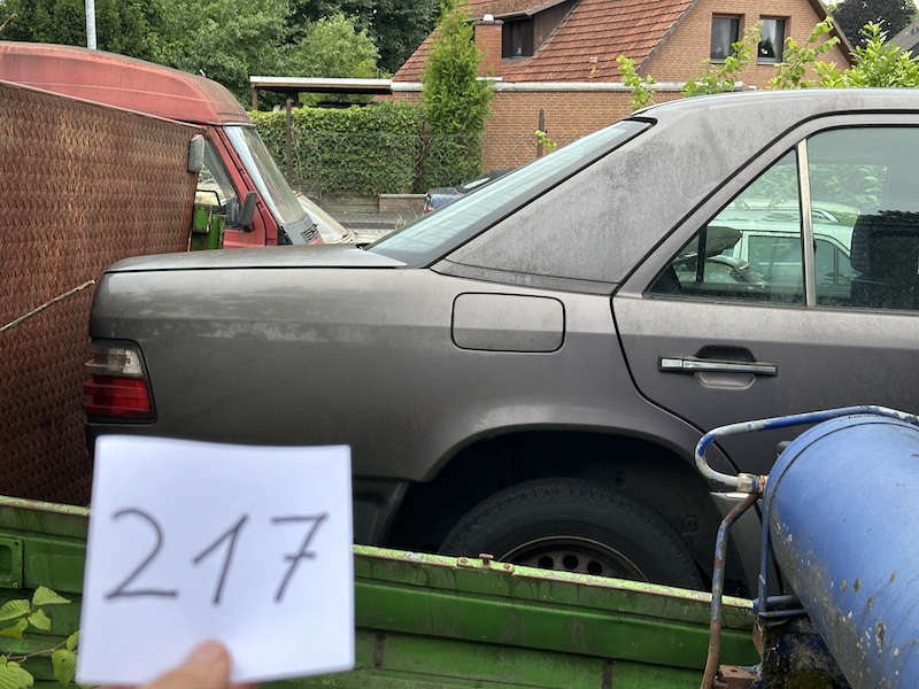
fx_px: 1274
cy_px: 344
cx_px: 460
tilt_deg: -10.2
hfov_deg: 39.7
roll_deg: -0.1
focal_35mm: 48
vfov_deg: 30.3
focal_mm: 6.86
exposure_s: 1/60
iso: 100
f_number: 1.78
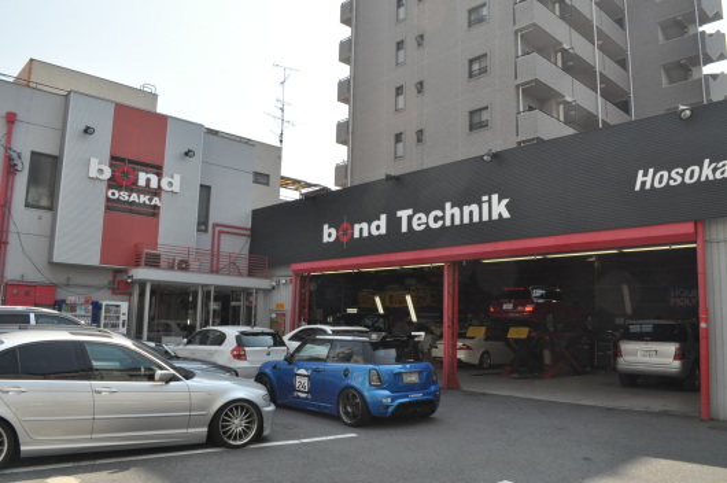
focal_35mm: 27
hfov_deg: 67.4
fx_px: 545
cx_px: 364
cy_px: 242
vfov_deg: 47.8
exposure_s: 1/640
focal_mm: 18
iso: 800
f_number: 11
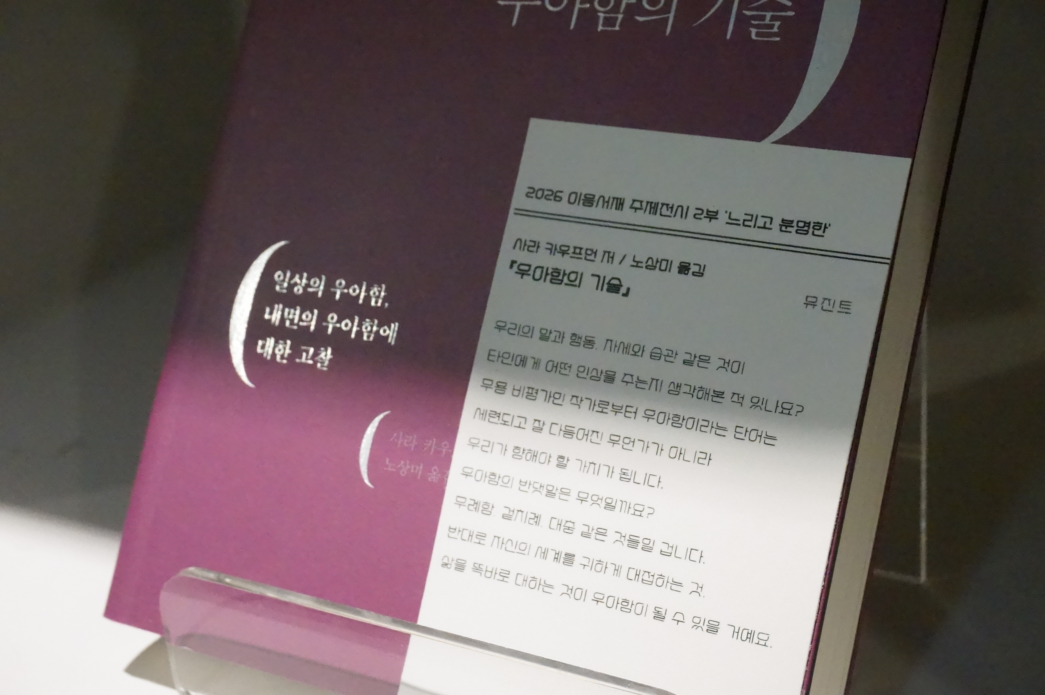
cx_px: 522
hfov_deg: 34.2
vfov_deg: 23.1
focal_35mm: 58
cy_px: 348
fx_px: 1696
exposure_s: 1/500
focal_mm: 39
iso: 12800
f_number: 11
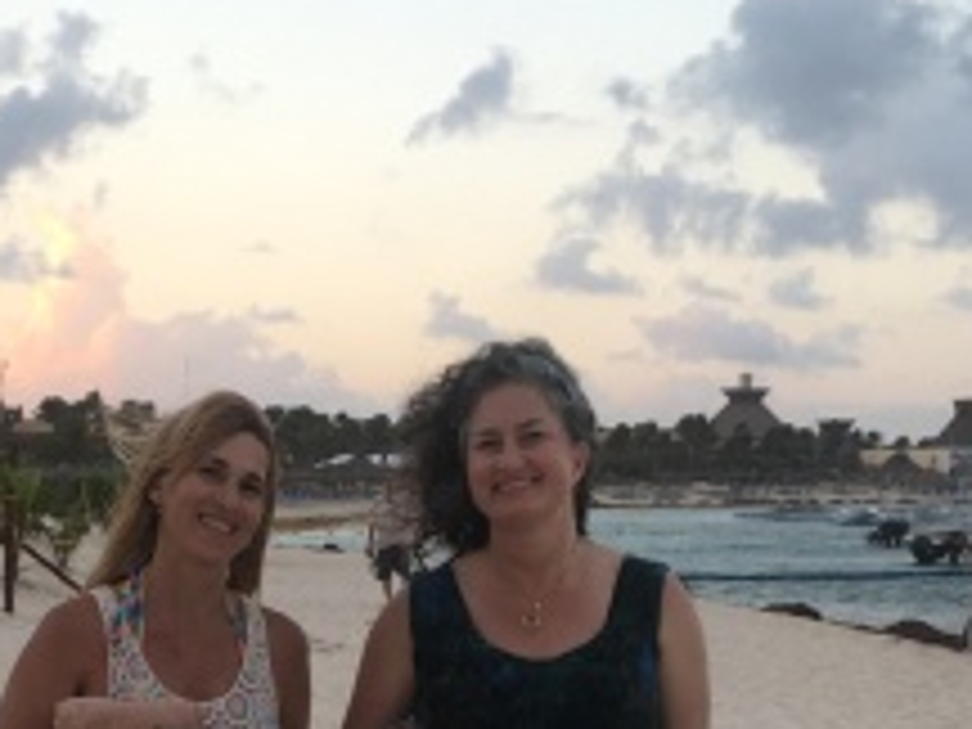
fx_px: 2415
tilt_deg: -10.1
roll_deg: +2.4
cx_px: 234
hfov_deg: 22.5
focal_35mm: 86
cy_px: 914
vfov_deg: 16.4
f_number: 2.2
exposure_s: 1/60
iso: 25
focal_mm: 4.15
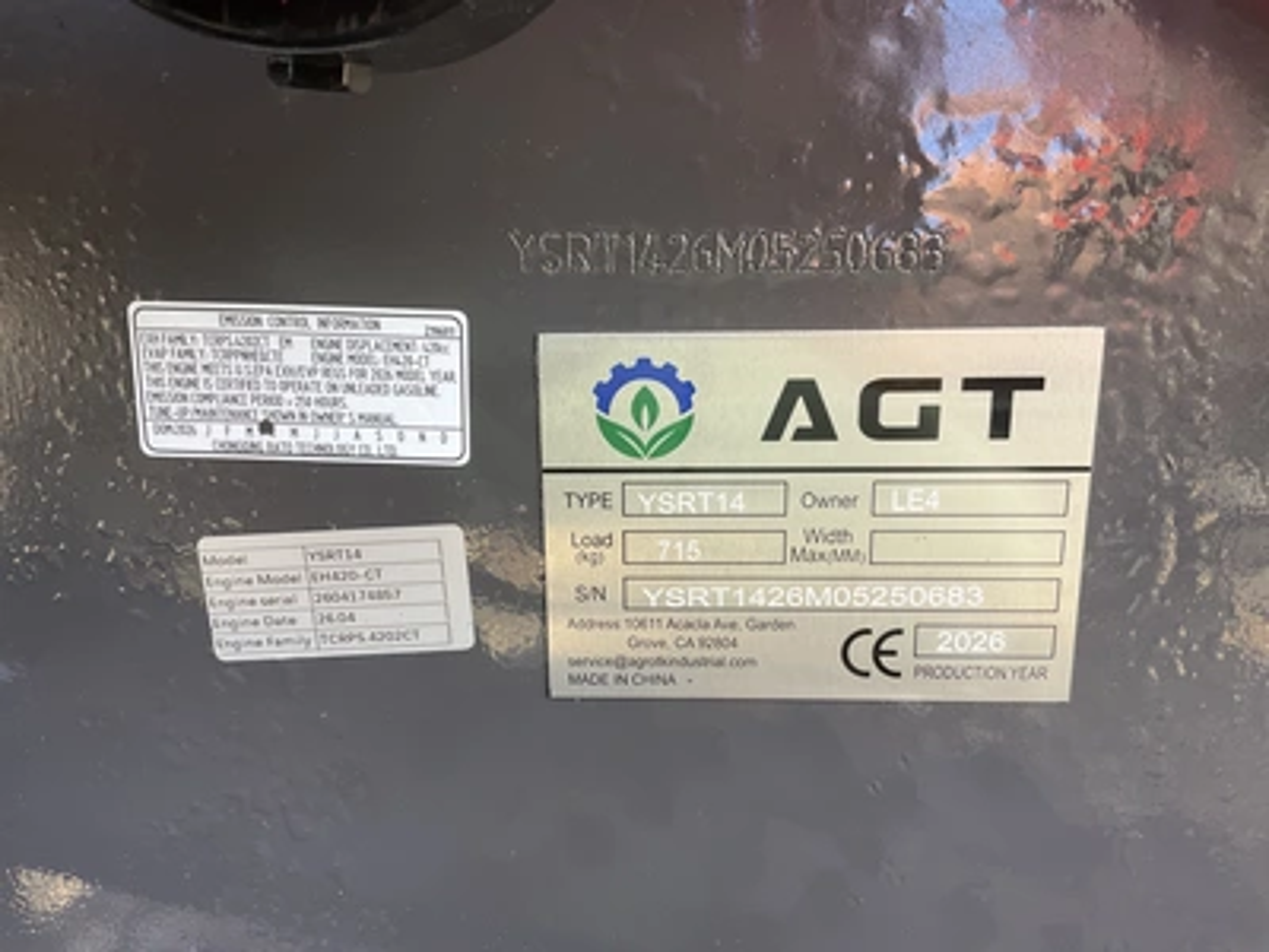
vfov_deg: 48.2
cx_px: 634
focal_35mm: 29
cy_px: 476
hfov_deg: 61.7
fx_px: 1063
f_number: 1.8
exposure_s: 1/122
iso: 40
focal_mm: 3
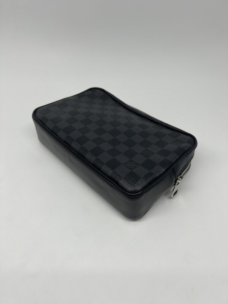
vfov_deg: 67.3
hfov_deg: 53.1
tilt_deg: -44.8
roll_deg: -1.1
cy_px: 152
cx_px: 114
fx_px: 228
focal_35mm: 26
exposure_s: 1/187
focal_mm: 5.7
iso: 40
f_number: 1.5
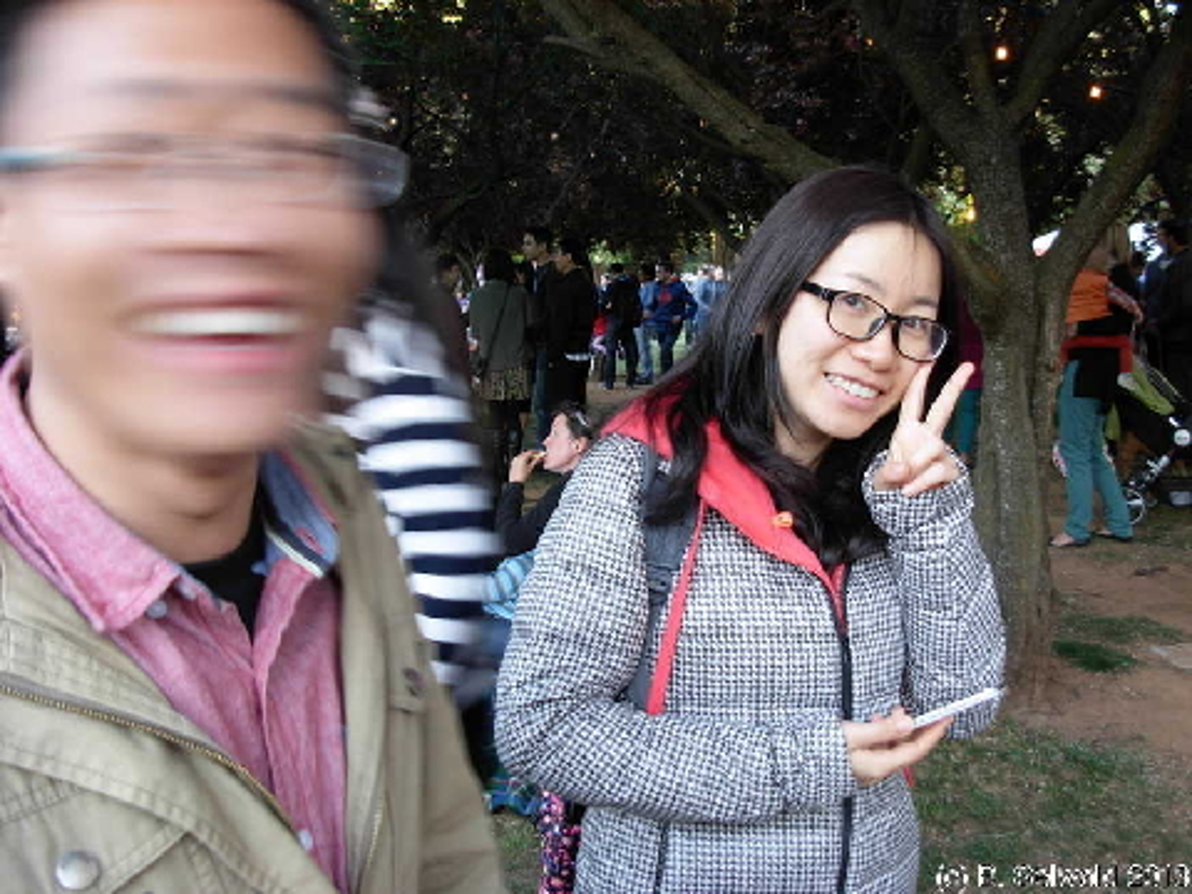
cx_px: 596
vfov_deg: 37.7
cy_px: 447
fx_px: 1309
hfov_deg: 49.0
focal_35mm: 38
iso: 79
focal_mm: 6.3
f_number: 2.9
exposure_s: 1/15.5
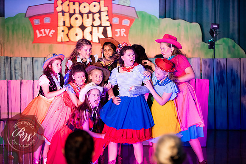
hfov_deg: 14.7
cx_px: 123
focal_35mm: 140
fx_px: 957
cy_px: 82
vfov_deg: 9.8
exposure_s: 1/160
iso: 900
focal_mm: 140
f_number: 2.8
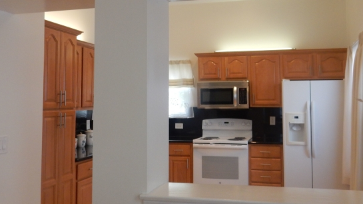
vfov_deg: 29.5
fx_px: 385
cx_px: 200
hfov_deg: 50.4
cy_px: 72
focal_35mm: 40
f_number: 3.7
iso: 200
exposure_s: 1/30
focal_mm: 4.5
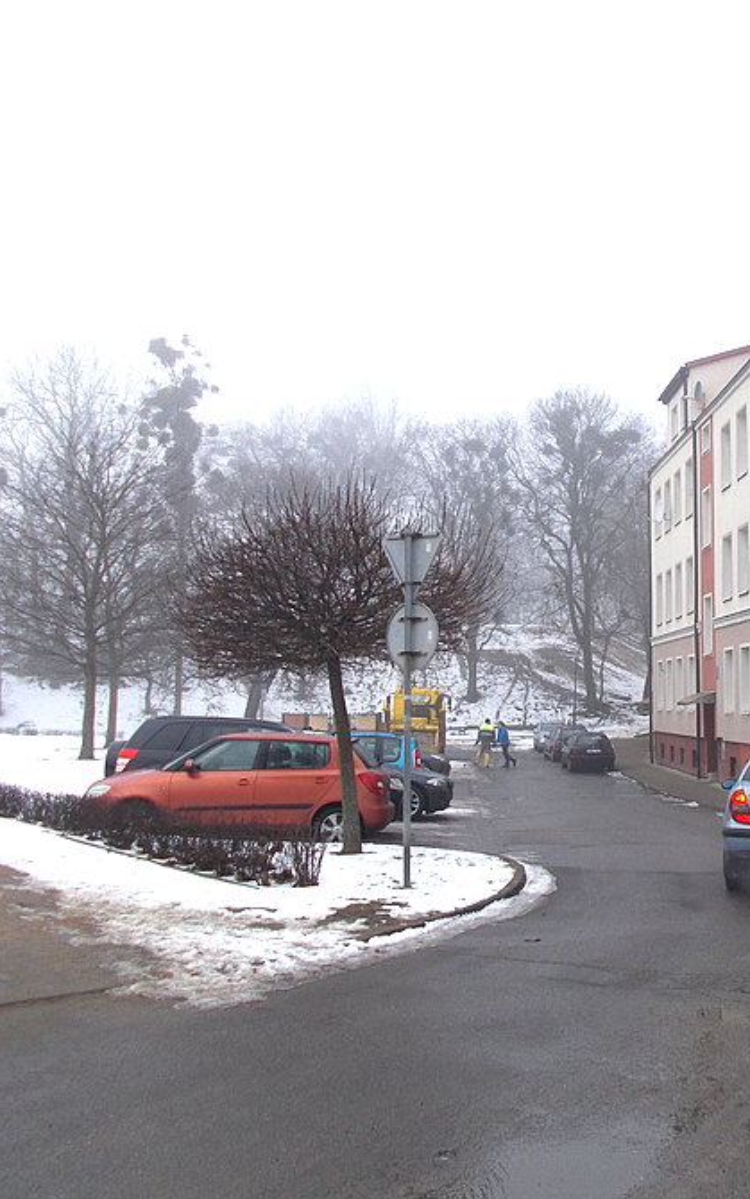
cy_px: 600
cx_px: 601
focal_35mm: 37
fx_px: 1210
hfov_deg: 33.4
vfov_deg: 52.7
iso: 80
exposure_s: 1/100
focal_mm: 4.6
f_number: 8
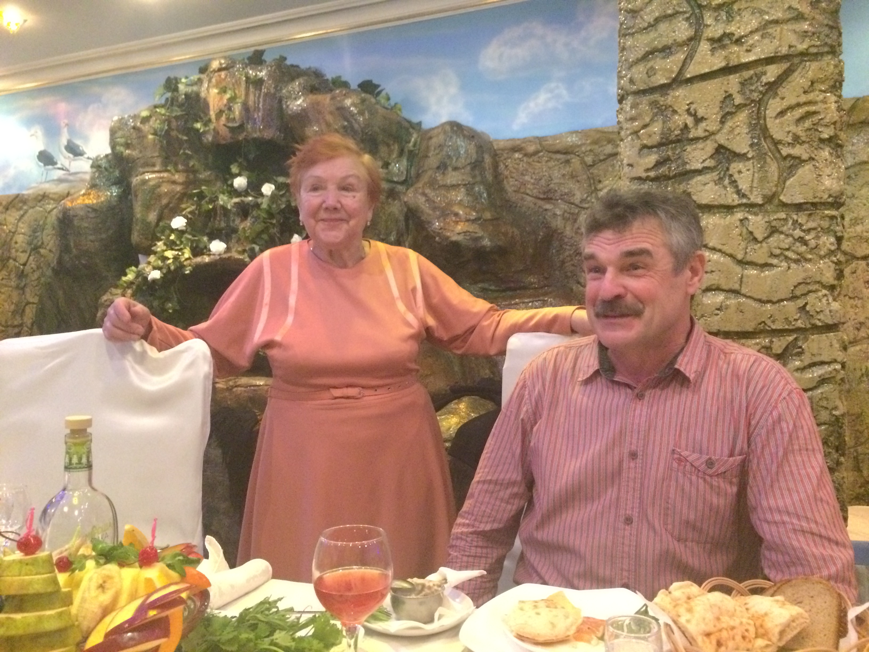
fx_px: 728
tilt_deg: -1.9
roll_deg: +2.0
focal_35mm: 29
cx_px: 434
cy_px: 326
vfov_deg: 48.2
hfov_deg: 61.7
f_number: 2.2
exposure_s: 1/17
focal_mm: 4.15
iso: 500
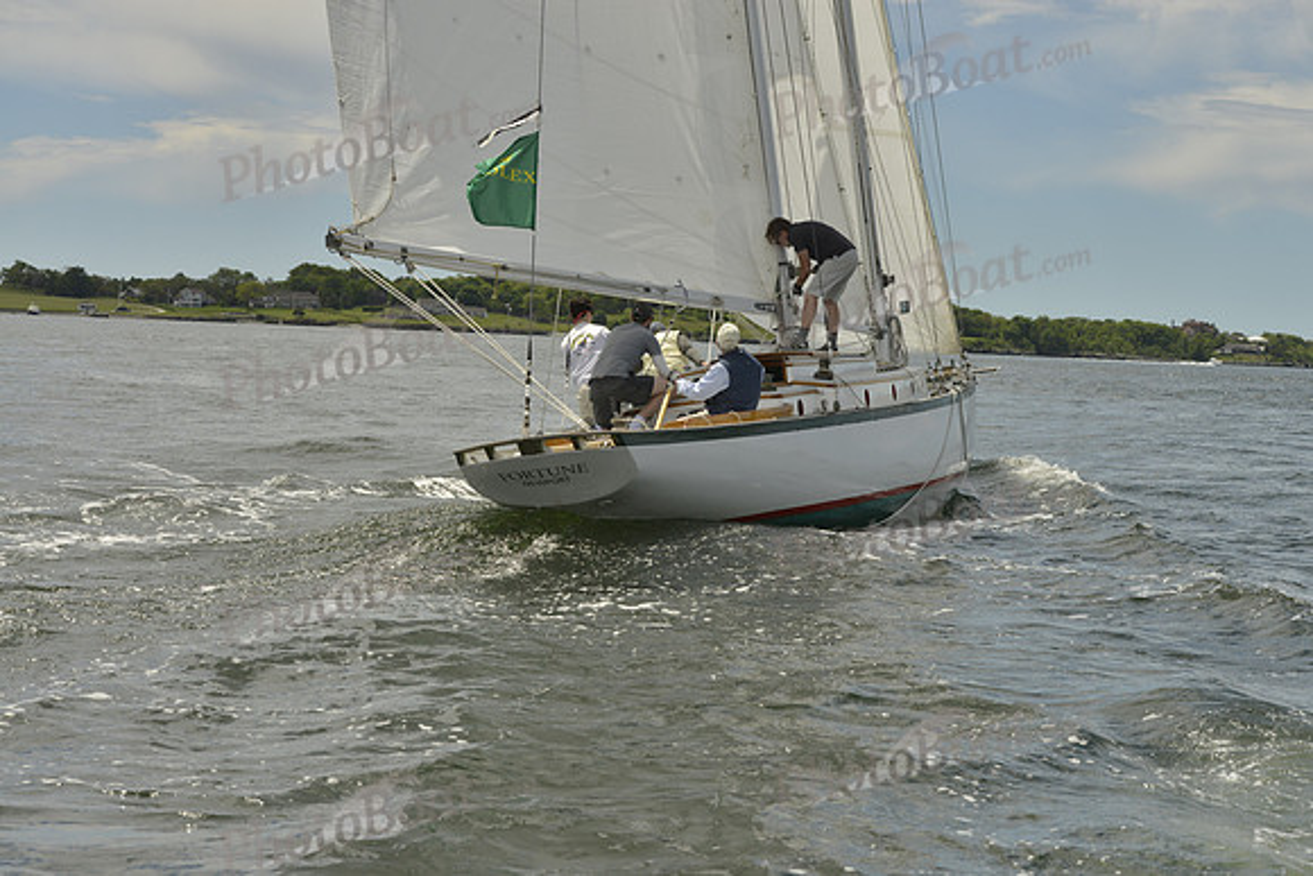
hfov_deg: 28.8
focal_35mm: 70
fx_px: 2554
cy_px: 438
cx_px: 656
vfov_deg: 19.5
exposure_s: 1/1600
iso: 280
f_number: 9
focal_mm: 70
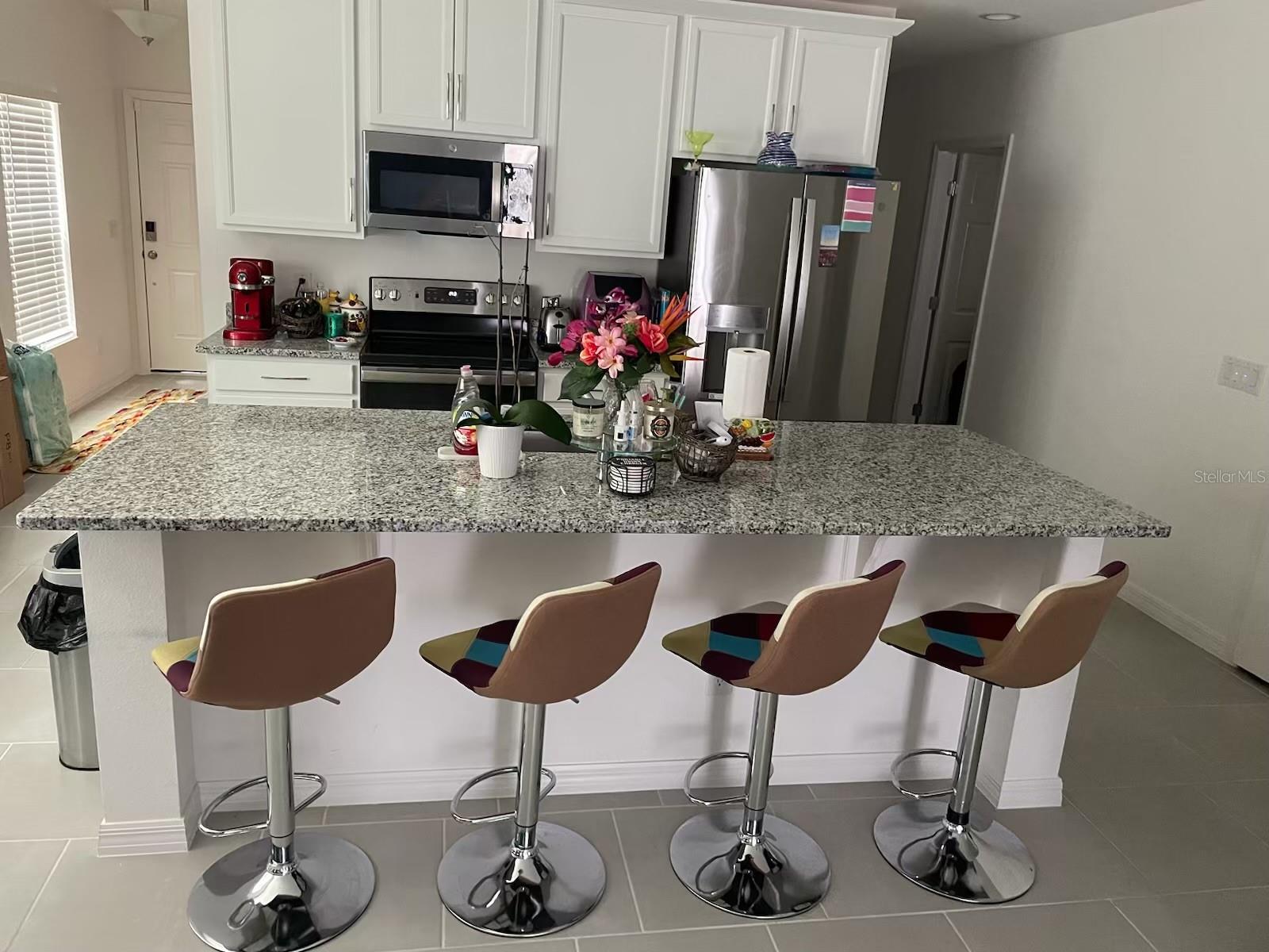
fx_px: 953
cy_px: 476
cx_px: 634
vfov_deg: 53.1
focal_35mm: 26
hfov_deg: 67.3
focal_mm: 4.2
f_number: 1.6
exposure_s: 1/60
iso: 400
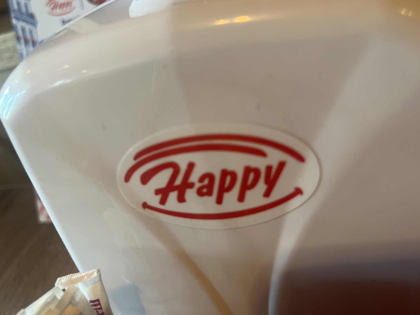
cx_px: 207
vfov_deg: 51.3
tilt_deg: -33.1
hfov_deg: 65.3
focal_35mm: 27
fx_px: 328
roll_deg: +17.4
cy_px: 155
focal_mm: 5.1
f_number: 1.6
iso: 125
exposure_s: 1/81
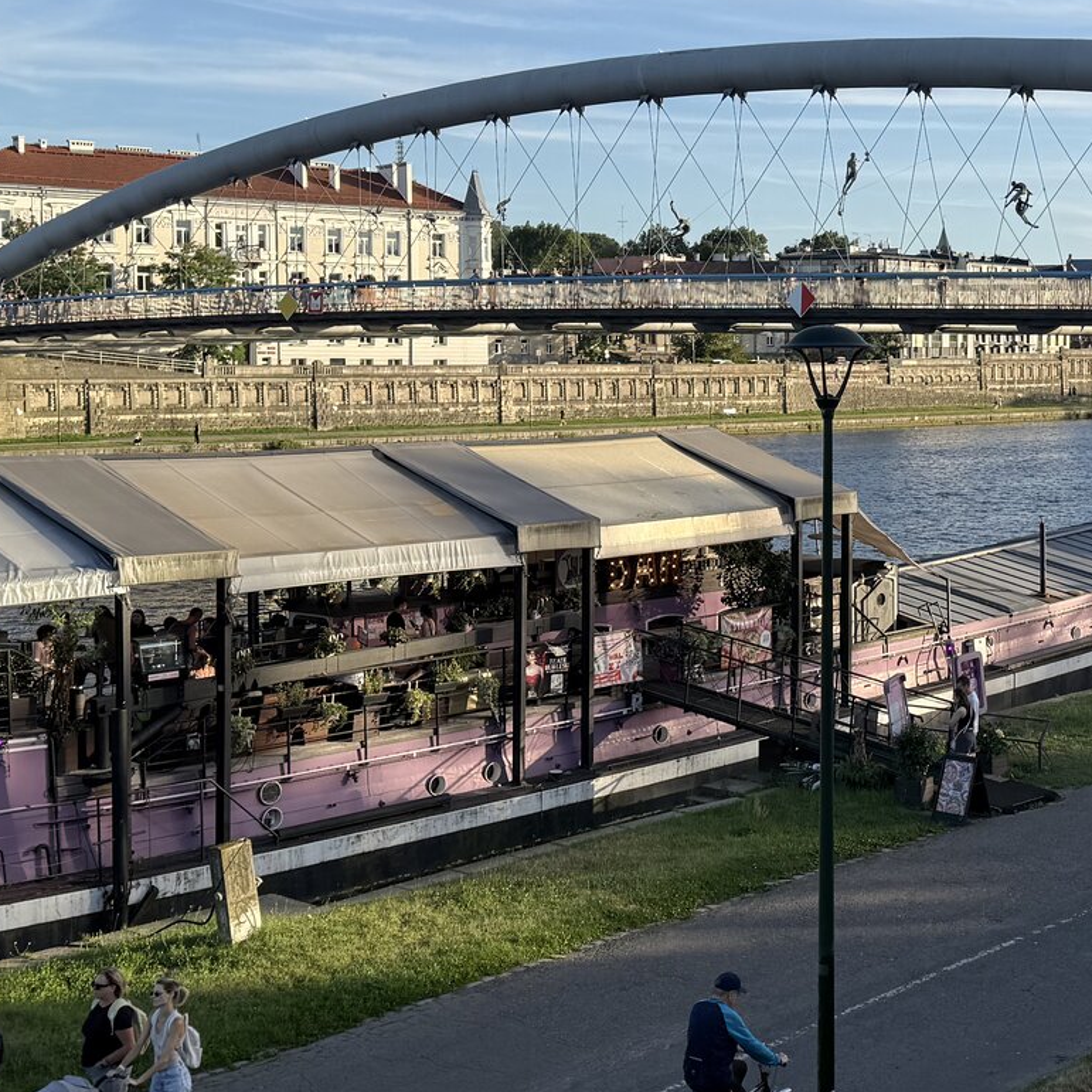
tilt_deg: -2.6
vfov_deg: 31.0
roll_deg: -0.7
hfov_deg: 30.4
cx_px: 853
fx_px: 1963
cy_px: 457
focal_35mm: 55
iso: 80
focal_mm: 6.76
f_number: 1.78
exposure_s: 1/2232
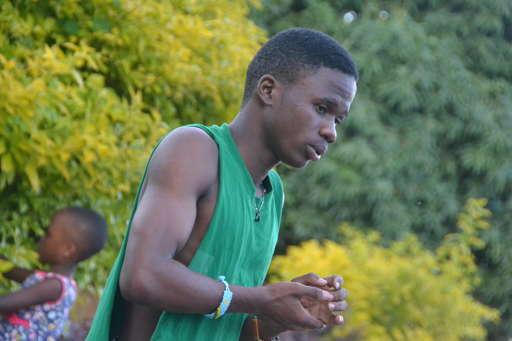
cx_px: 256
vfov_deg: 8.7
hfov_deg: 13.0
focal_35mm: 158
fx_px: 2240
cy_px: 170
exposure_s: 1/500
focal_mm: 105
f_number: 5.3
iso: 2800
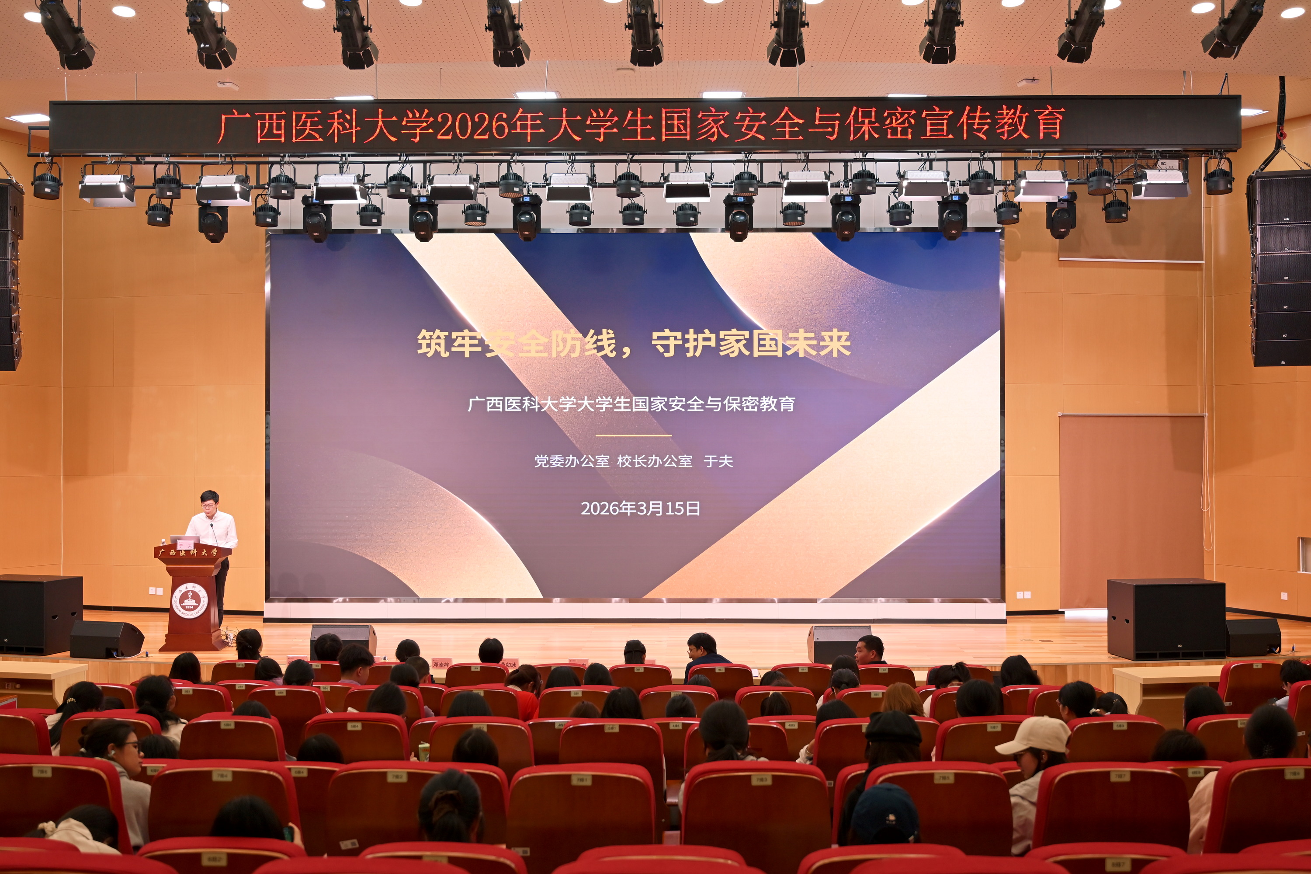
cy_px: 437
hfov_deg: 49.6
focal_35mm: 39
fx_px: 1420
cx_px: 656
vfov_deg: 34.2
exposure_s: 1/125
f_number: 4
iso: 500
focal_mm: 39
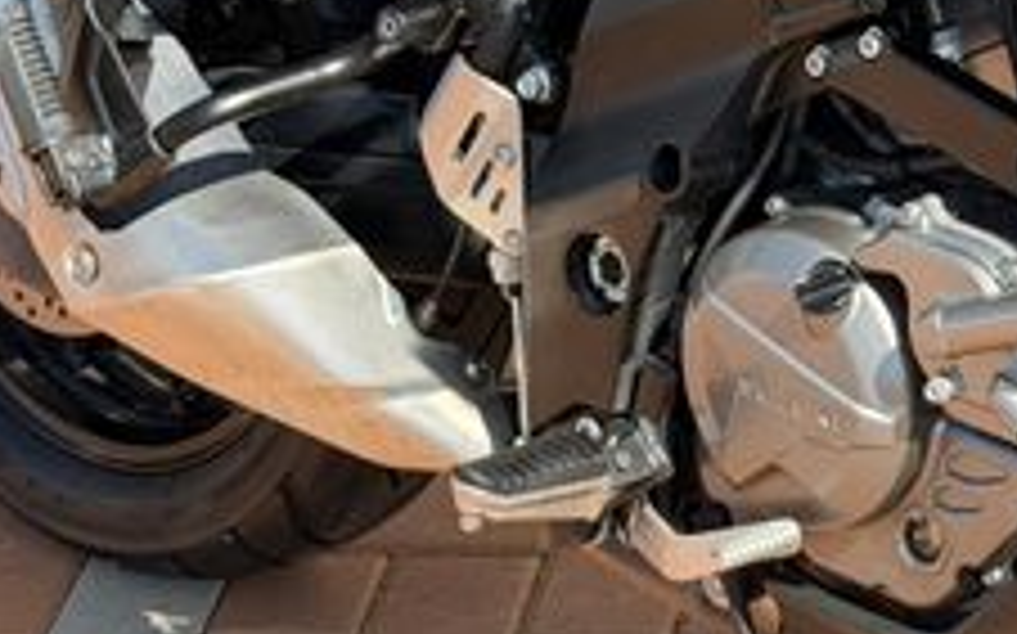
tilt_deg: -24.8
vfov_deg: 9.1
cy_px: 76
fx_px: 3989
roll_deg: +4.0
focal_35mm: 144
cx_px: 1035
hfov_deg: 14.3
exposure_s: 1/2494
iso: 100
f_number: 1.78
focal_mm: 6.76
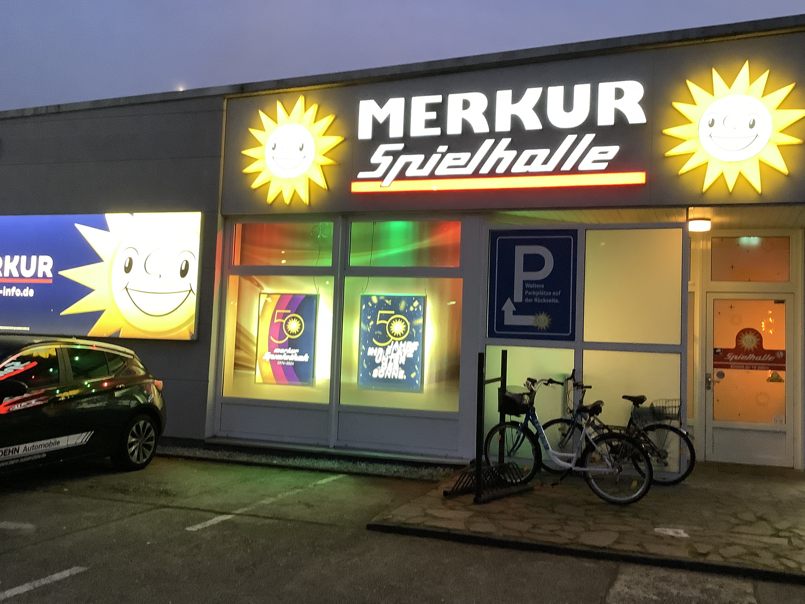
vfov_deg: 39.6
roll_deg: -1.6
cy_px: 280
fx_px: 837
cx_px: 390
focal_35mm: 36
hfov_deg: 51.3
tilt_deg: +3.9
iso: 320
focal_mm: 3.3
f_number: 2.4
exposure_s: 1/33
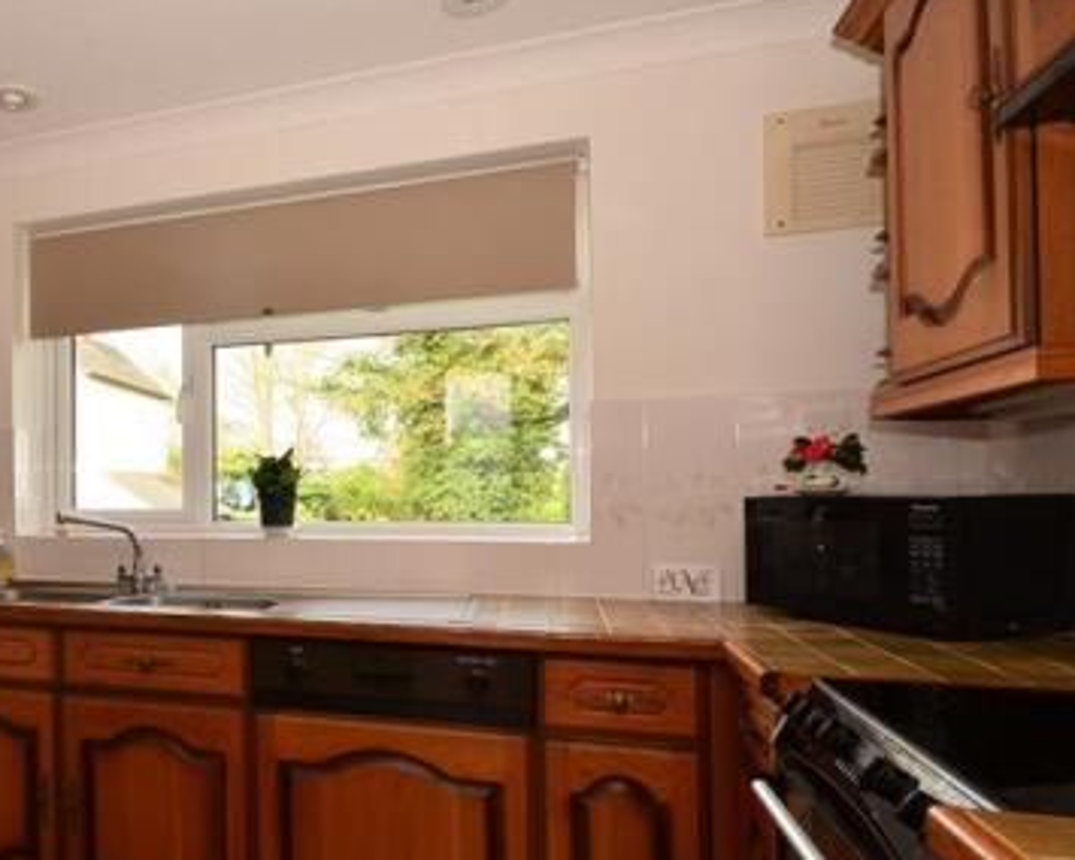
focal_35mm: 26
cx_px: 182
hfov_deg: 59.6
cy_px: 480
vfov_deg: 54.8
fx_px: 827
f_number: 8
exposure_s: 1/40
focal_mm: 10
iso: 200
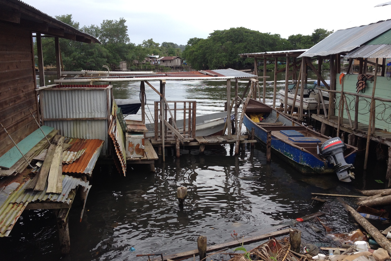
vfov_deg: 35.9
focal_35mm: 37
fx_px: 402
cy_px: 131
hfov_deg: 51.9
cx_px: 193
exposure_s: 1/657
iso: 50
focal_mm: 4.28
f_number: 2.4
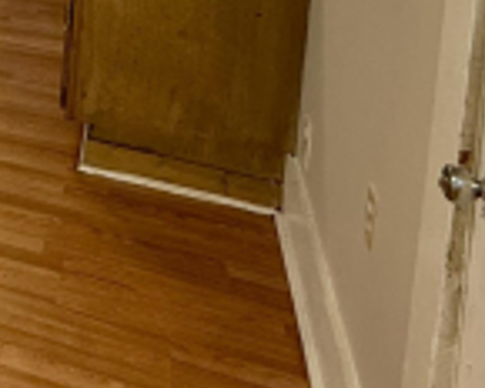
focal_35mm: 63
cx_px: -296
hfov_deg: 22.7
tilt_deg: -6.5
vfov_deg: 20.3
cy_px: -217
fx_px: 904
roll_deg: -0.2
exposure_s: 1/60
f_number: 2.2
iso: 160
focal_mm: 2.22
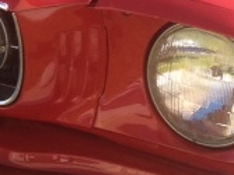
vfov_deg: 6.0
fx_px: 1628
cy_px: -157
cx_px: 140
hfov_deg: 8.2
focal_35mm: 241
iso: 50
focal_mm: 4.28
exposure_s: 1/497
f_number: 2.4
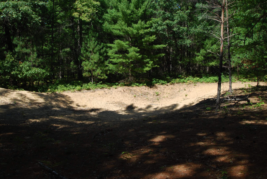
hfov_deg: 53.1
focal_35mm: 36
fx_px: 267
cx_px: 134
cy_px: 90
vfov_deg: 37.0
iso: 100
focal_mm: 24
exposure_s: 1/160
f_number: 6.3
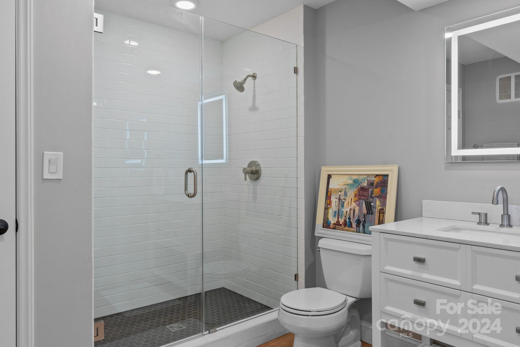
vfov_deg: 53.1
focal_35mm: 24
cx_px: 260
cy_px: 174
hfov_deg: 73.7
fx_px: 347
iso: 100
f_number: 10
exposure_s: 1.3
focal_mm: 16
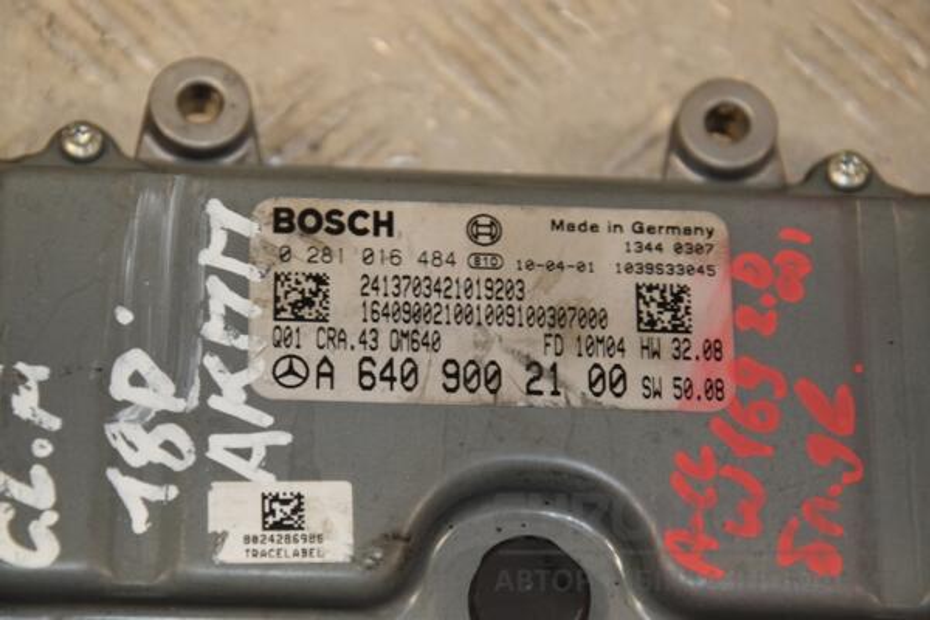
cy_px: 310
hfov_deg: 13.0
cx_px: 465
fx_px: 4068
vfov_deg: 8.7
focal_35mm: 158
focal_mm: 105
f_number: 8
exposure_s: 1/200
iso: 800
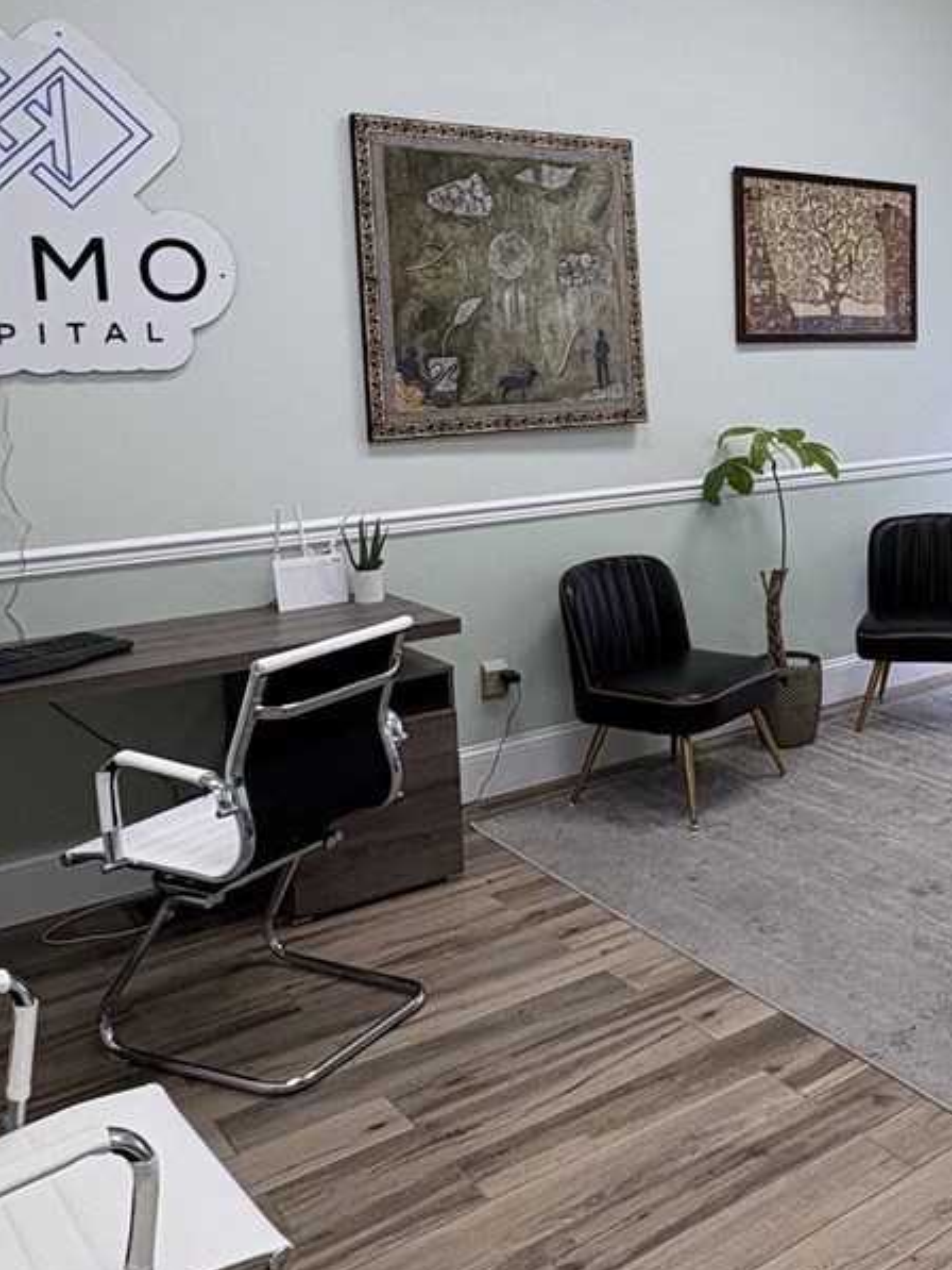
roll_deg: +1.7
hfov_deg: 37.4
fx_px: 1320
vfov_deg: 50.8
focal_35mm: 36
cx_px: 831
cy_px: 466
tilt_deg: -3.2
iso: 125
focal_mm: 2.22
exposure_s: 1/120
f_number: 2.2
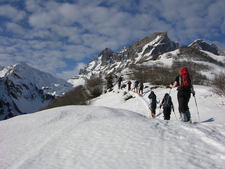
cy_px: 84
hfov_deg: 52.6
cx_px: 112
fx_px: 227
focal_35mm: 35
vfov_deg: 40.7
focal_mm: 8.9
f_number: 8
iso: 50
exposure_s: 1/350
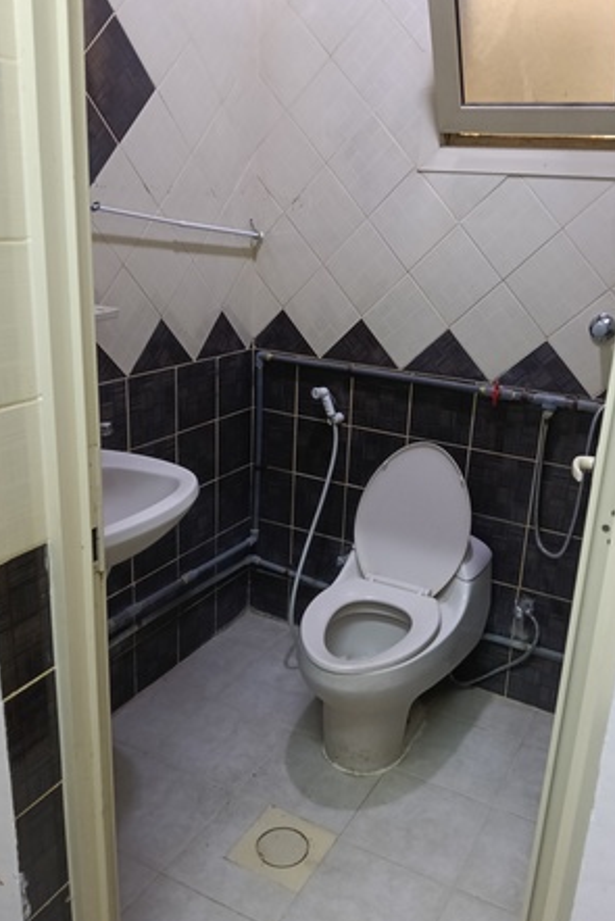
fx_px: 742
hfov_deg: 44.9
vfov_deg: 63.6
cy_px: 460
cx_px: 347
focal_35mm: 29
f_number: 1.8
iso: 800
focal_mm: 3.98
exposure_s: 1/24
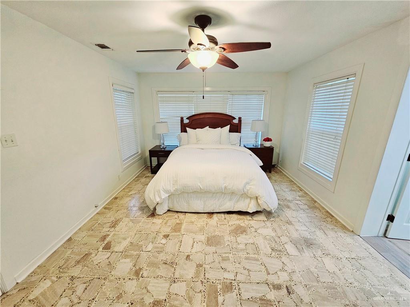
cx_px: 205
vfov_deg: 89.9
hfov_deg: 106.2
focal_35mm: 13
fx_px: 154
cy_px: 154
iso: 250
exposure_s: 1/60.2
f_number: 2.2
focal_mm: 2.2
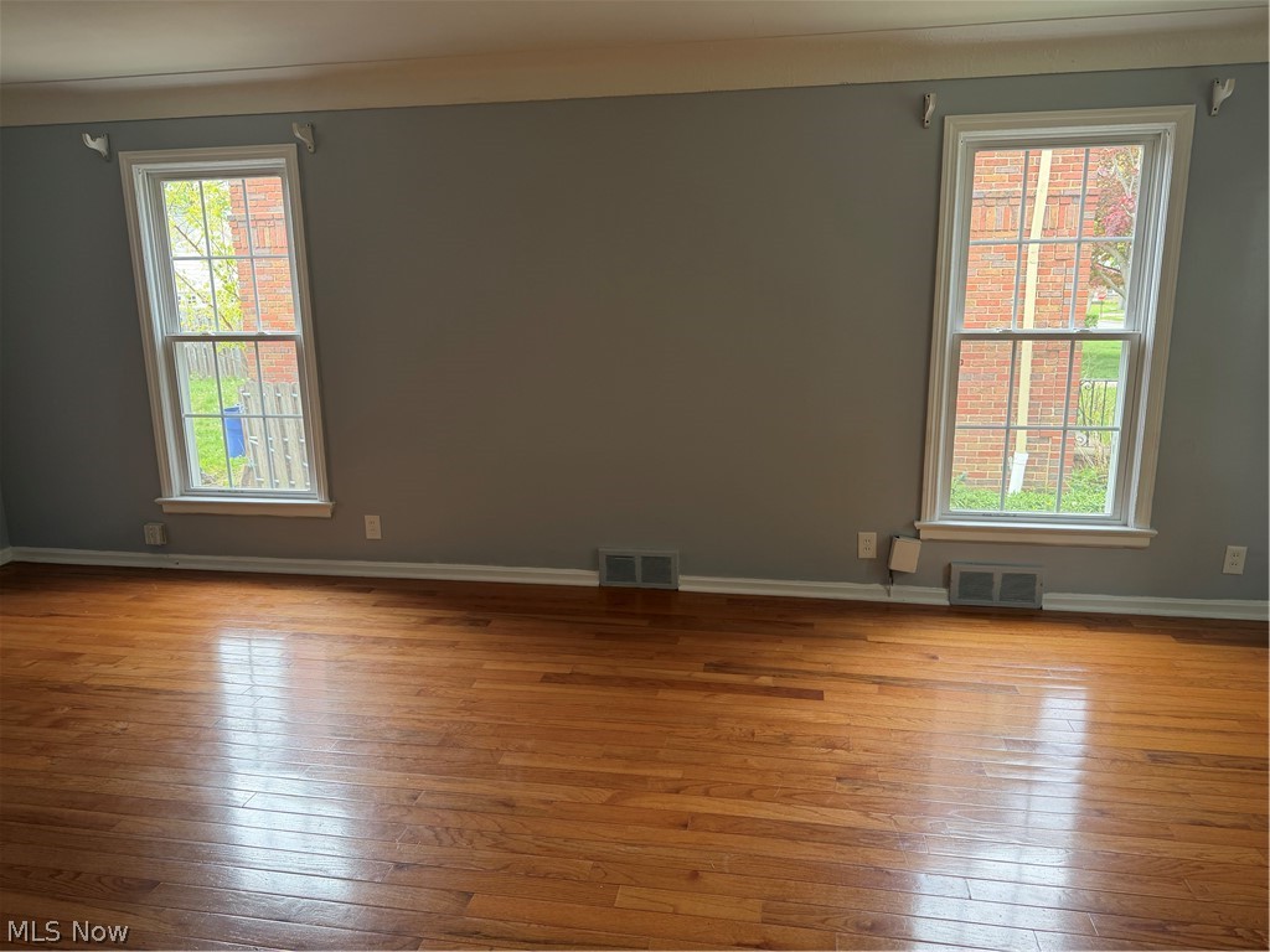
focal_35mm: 24
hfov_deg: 71.6
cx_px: 635
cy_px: 476
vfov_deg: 56.8
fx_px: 881
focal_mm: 6.76
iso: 125
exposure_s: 1/122
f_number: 1.78
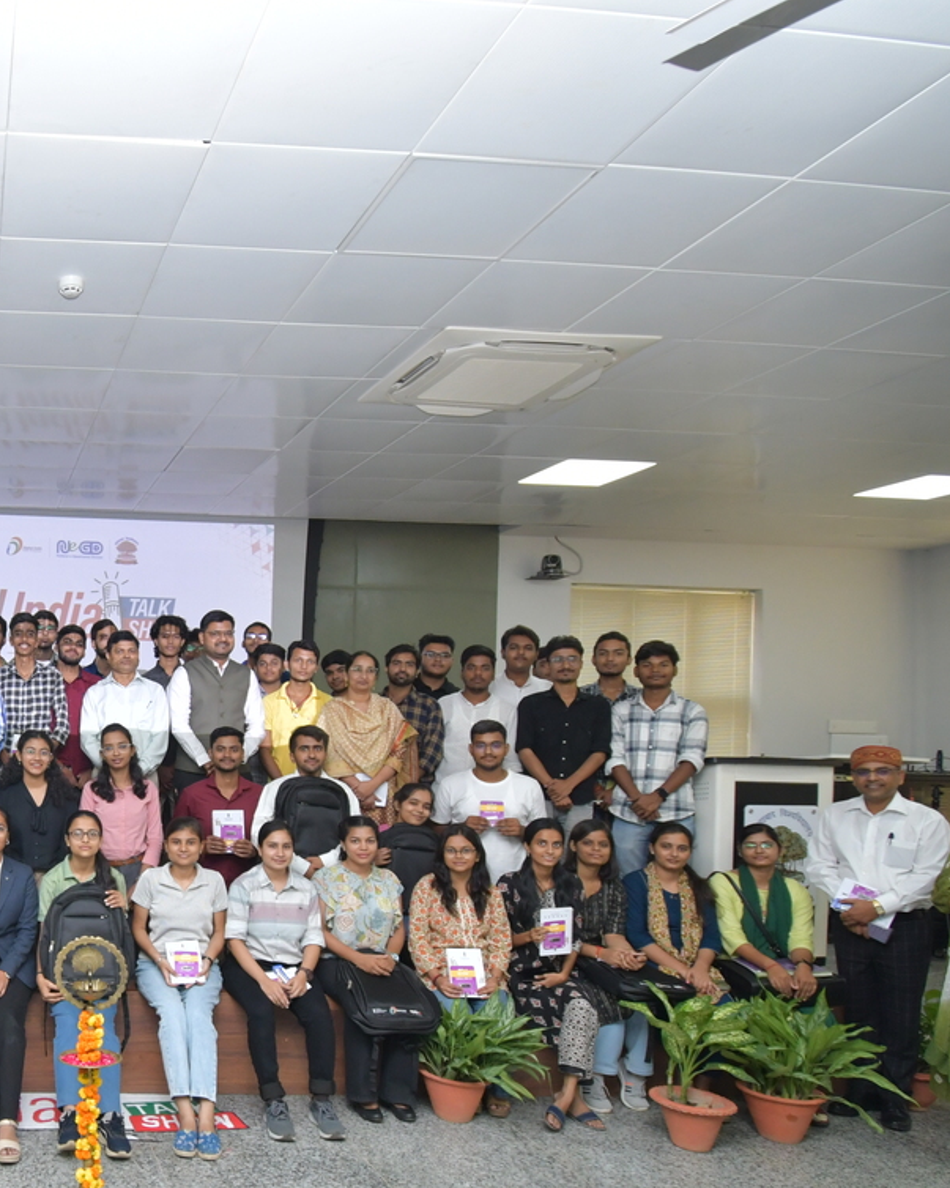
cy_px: 722
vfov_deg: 65.3
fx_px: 914
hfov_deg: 46.6
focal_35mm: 26
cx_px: 16
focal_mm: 10
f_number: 5
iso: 800
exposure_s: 1/200
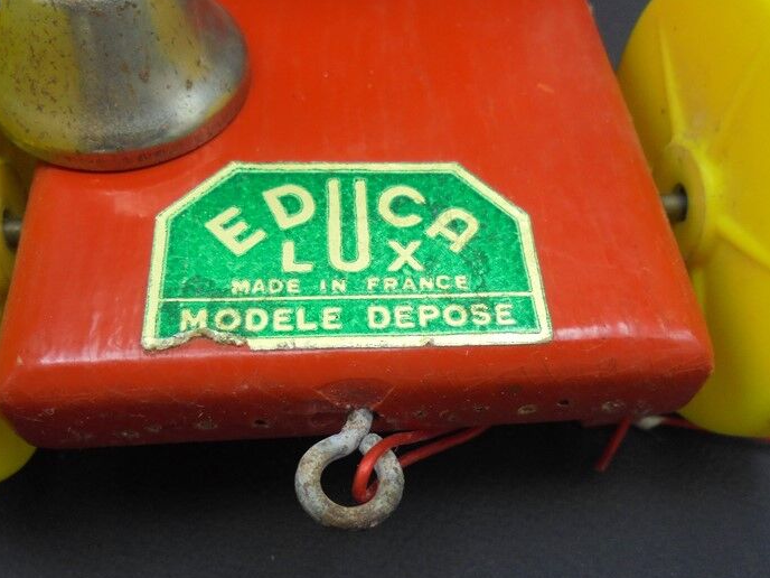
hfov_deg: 54.0
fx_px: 756
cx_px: 386
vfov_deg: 41.8
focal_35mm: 34
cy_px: 305
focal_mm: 4.6
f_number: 3.5
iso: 200
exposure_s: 1/30
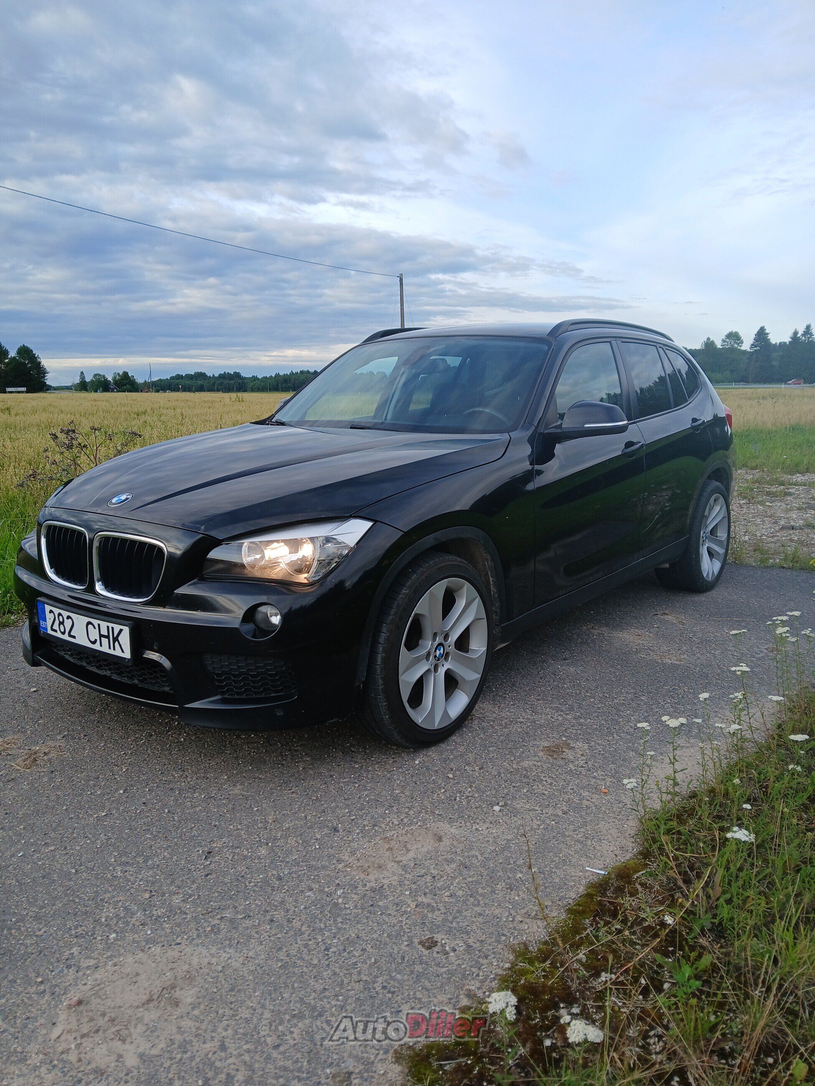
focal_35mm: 26
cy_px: 543
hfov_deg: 53.1
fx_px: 816
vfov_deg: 67.3
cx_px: 408
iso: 20
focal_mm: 3.98
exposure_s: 1/160
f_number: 1.8
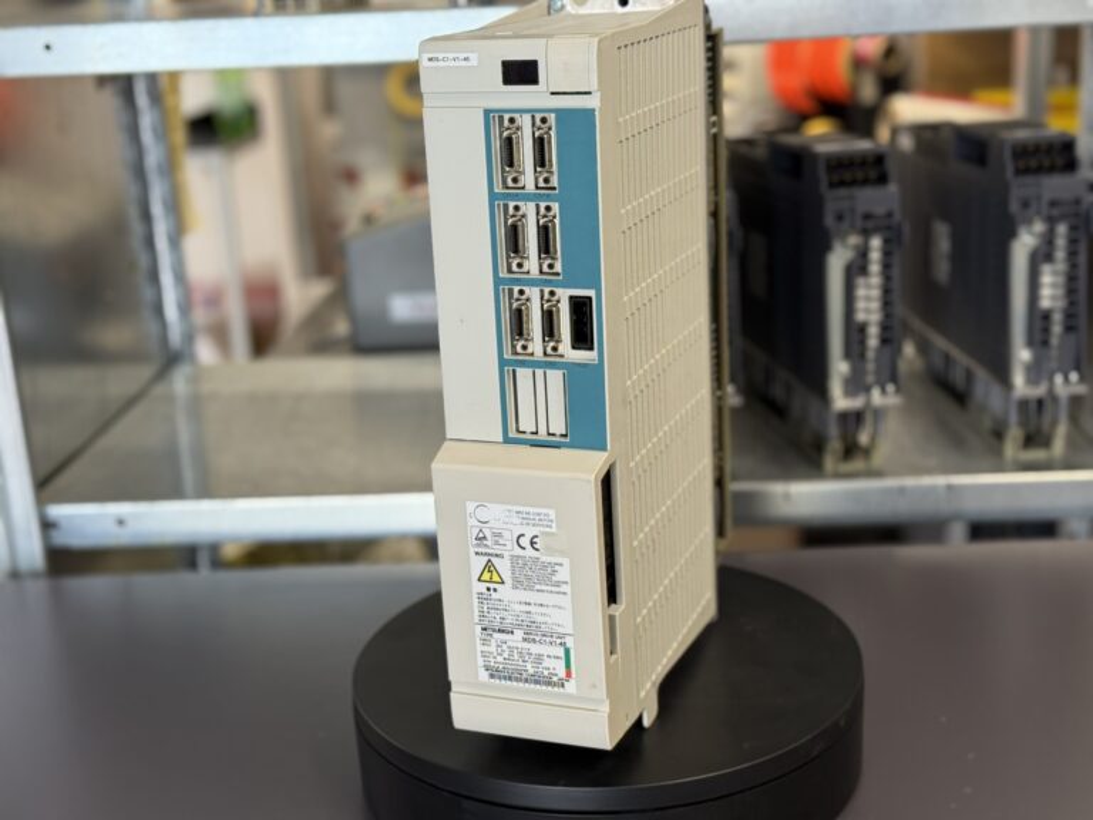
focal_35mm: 48
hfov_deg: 39.7
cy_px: 410
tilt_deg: -17.2
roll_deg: +3.4
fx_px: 1516
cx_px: 546
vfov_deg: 30.3
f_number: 1.78
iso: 80
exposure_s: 1/50
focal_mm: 6.76
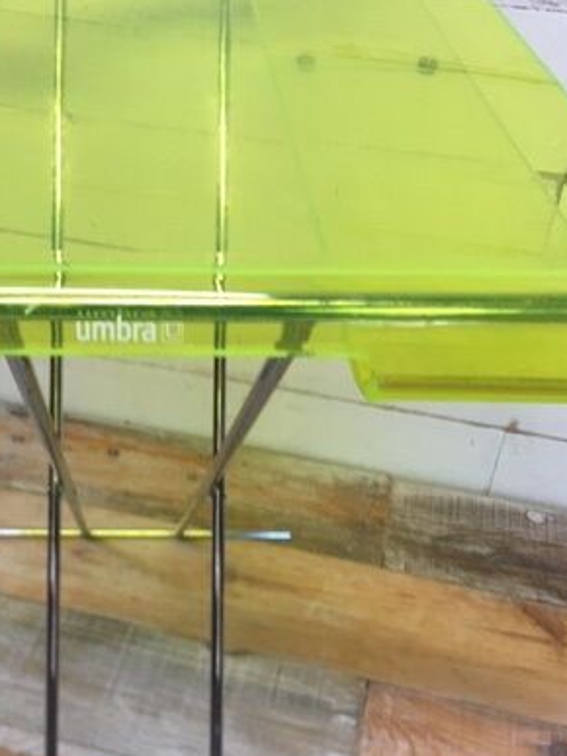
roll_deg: -1.0
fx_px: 1049
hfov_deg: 29.6
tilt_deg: -37.4
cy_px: 434
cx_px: 119
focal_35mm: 48
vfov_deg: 39.6
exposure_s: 1/17
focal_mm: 4.15
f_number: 2.2
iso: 32
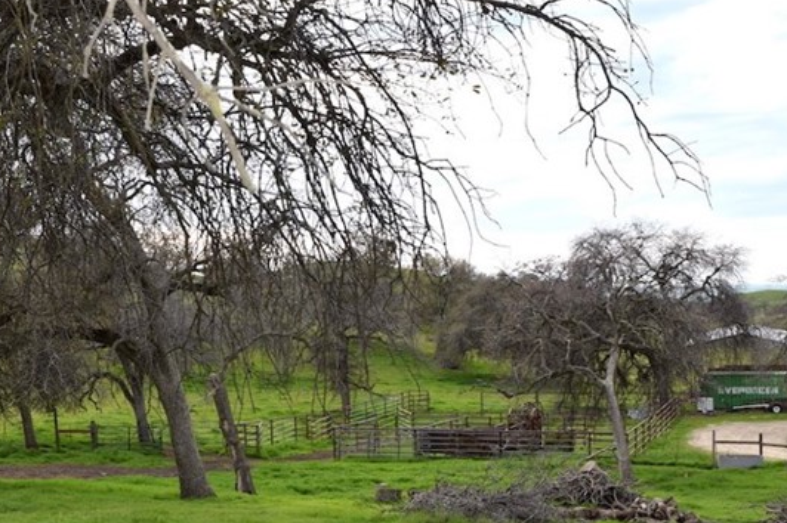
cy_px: 390
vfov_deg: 25.7
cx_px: 321
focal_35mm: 52
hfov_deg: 38.1
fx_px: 1136
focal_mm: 18
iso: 100
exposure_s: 1/200
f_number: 7.1
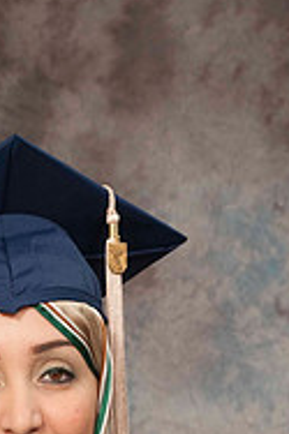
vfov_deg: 8.6
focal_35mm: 237
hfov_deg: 5.8
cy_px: 503
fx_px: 2859
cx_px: 17
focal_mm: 66
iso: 200
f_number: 5.6
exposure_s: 1/100
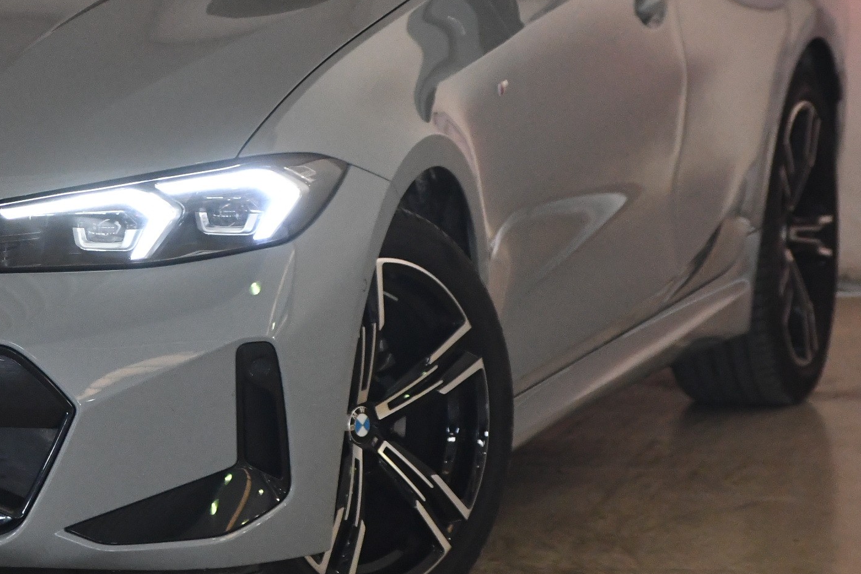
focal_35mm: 274
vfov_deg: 5.0
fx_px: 6553
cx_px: 16
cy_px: 151
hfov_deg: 7.5
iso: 3200
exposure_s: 1/200
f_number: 4.2
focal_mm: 92
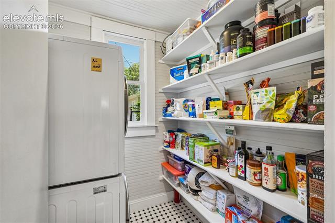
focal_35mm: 15
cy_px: 112
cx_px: 168
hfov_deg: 100.4
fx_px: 140
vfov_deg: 77.3
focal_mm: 10
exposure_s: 1/60
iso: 800
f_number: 8
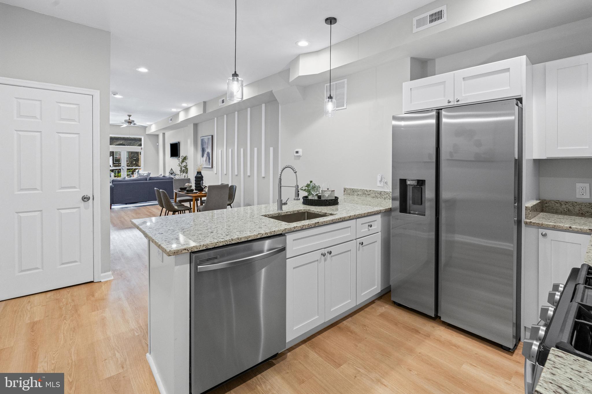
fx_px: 263
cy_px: 197
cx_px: 296
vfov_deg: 73.7
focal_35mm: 16
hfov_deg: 96.8
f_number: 9
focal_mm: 16
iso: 2500
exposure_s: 1/13
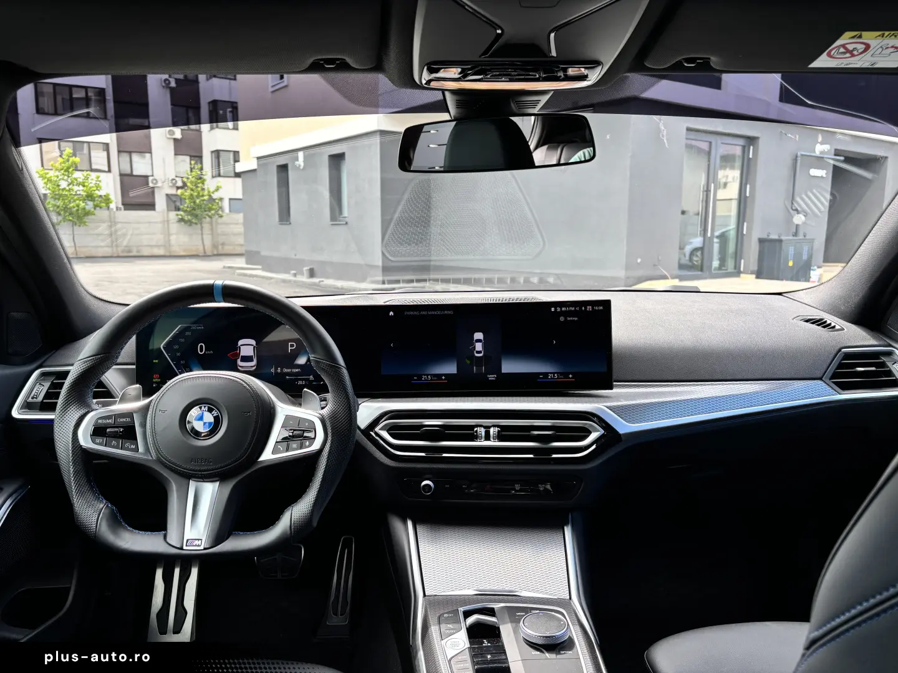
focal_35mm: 26
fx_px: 674
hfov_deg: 67.3
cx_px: 449
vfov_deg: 53.1
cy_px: 336
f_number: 1.6
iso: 40
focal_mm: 5.96
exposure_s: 1/218
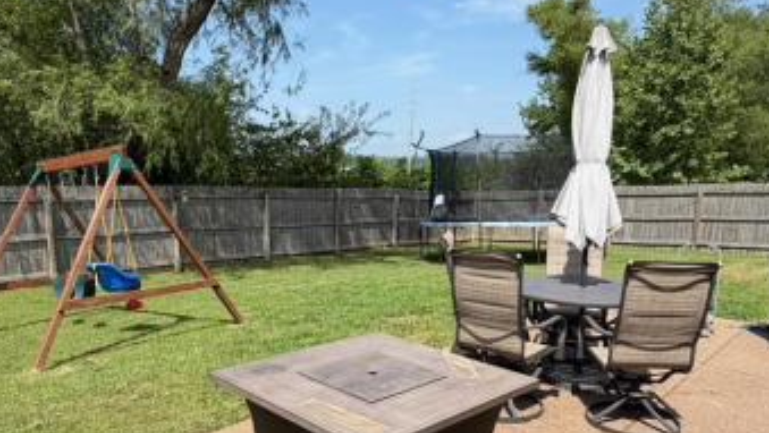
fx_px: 612
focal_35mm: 30
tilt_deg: -11.6
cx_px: 378
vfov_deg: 38.6
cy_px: 286
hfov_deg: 64.3
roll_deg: -1.0
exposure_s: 1/770
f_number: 2.2
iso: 32
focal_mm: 2.22
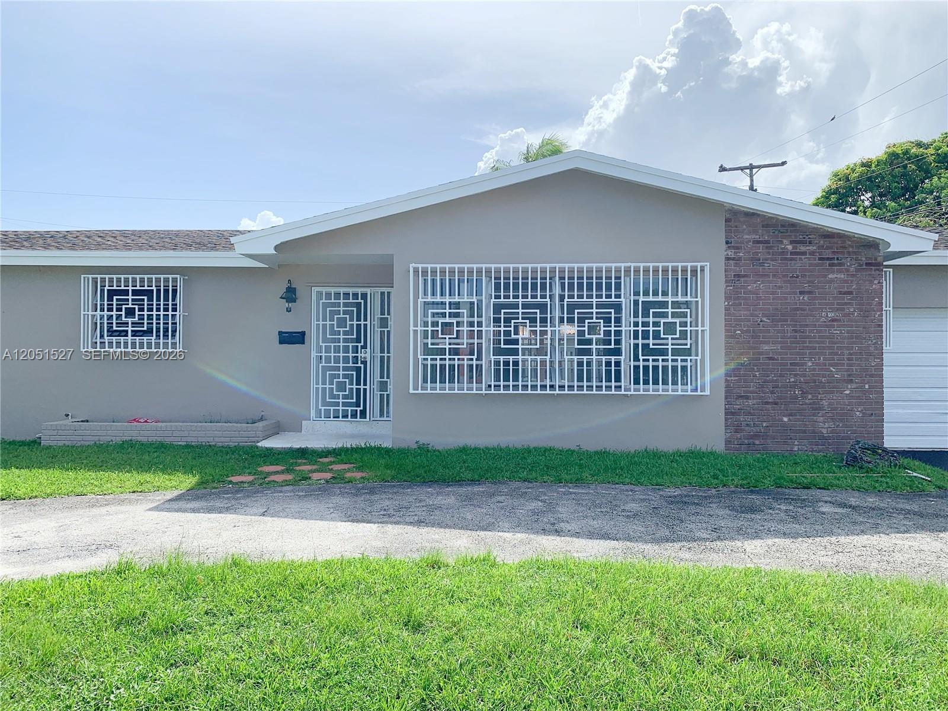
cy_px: 356
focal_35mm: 26
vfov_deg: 53.1
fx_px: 712
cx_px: 474
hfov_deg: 67.3
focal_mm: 4.25
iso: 25
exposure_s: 1/2994
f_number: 1.8
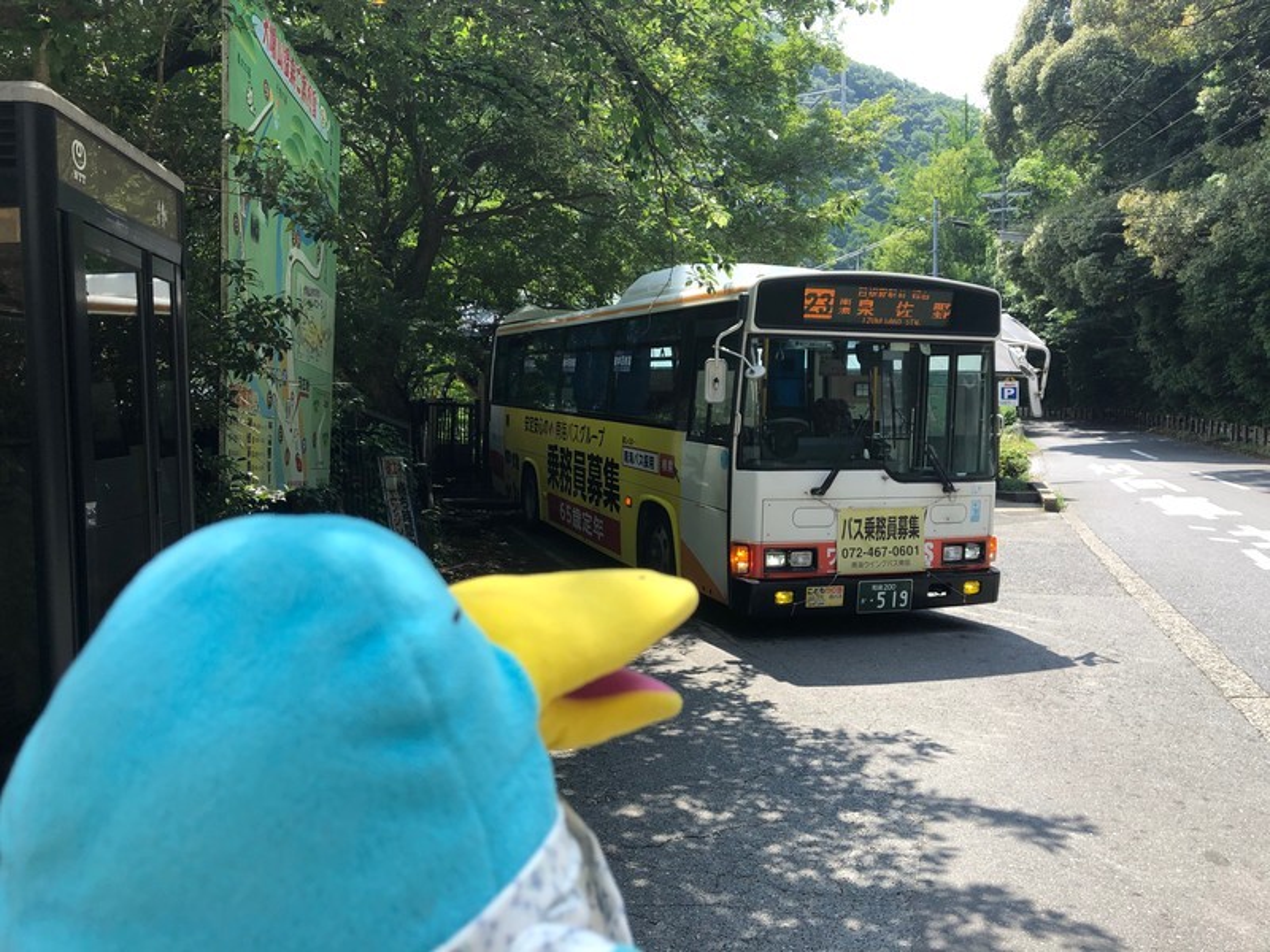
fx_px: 1027
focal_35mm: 28
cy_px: 476
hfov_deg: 63.4
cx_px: 635
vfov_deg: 49.7
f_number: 1.8
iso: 20
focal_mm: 3.99
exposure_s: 1/564
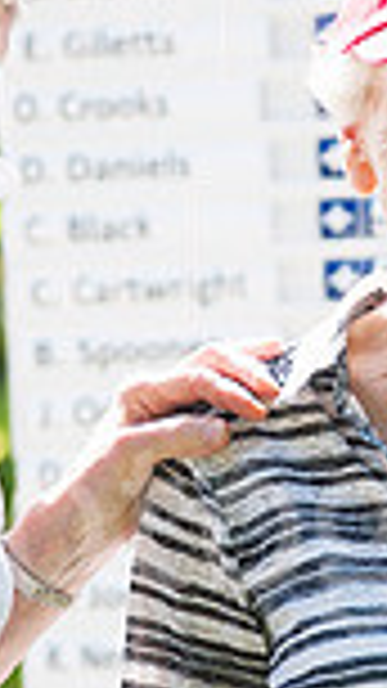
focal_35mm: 1187
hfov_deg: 1.0
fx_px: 21666
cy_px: 306
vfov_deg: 1.8
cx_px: 364
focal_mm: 300
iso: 400
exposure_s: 1/1000
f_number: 4
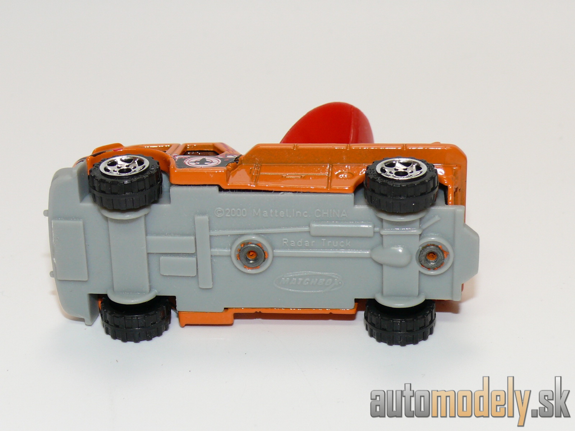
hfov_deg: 22.0
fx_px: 1478
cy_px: 216
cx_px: 288
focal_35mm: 89
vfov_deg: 16.6
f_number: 4
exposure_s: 1/30
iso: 100
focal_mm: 12.5
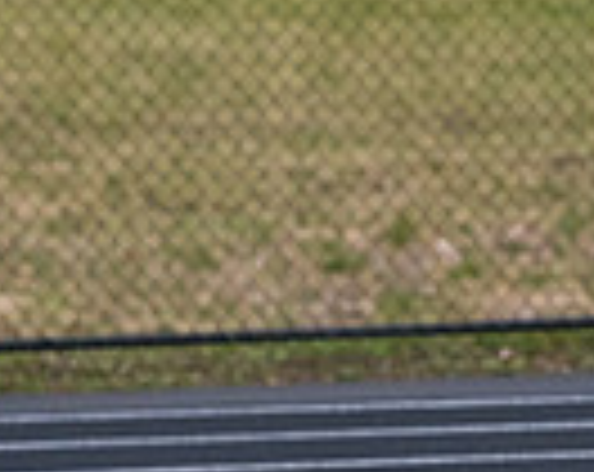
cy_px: 214
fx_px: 10893
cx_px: 1022
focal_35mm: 621
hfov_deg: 3.1
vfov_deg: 2.5
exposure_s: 1/2000
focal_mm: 150
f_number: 5
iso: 2000
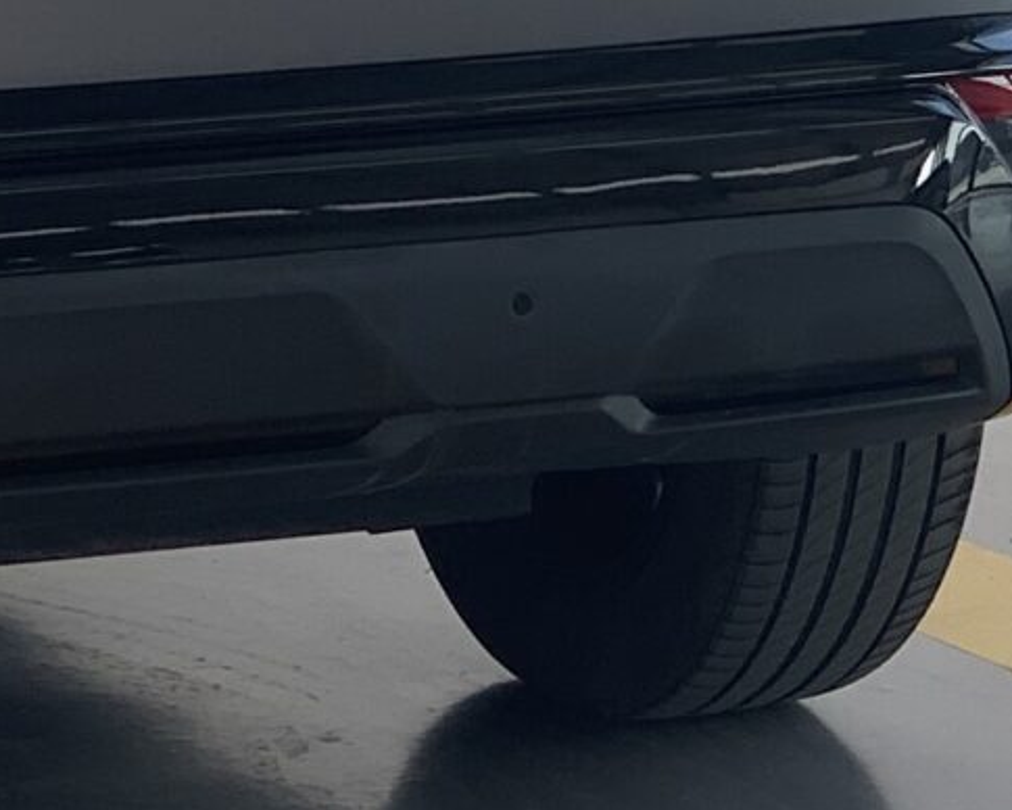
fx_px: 8027
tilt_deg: -6.1
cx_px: 192
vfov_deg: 5.7
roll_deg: -0.5
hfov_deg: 7.2
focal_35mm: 268
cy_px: -169
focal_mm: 6
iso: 16
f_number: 2.4
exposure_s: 1/127
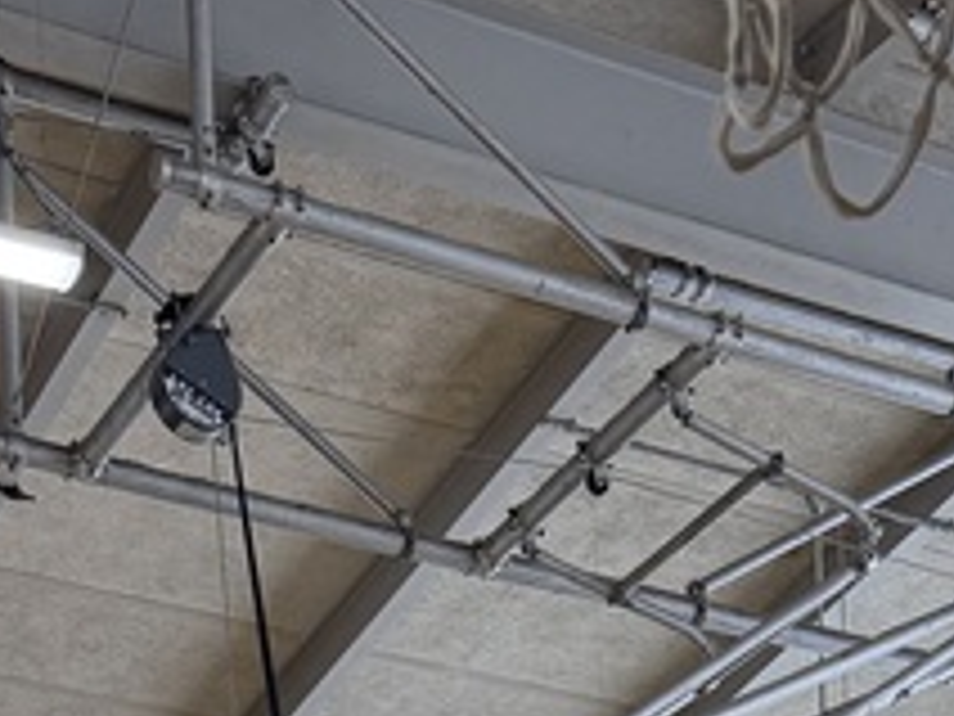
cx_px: 698
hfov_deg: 16.9
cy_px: 2134
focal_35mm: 116
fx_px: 3197
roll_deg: +2.0
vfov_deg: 9.8
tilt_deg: +0.3
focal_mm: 6.76
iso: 100
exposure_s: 1/345
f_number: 1.78
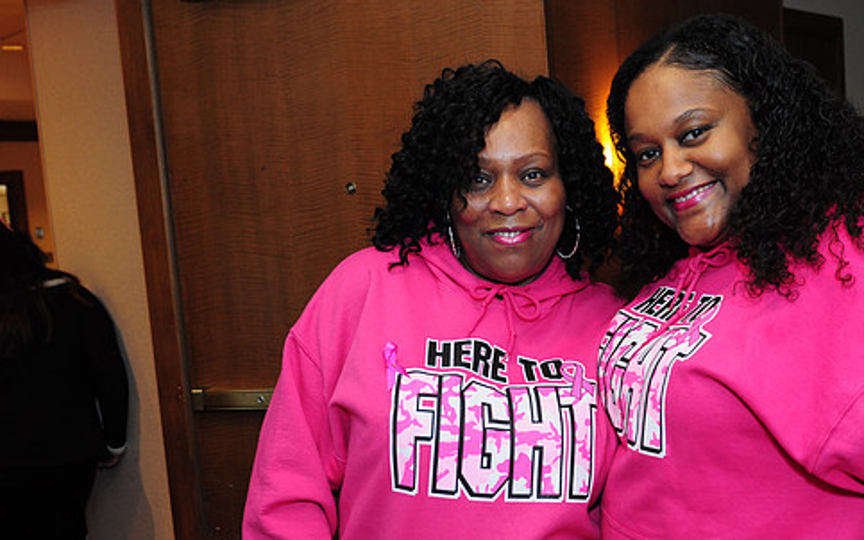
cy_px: 341
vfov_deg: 29.1
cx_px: 494
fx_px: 1036
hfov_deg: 45.1
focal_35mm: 44
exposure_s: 1/60
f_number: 4.5
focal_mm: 24
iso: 800
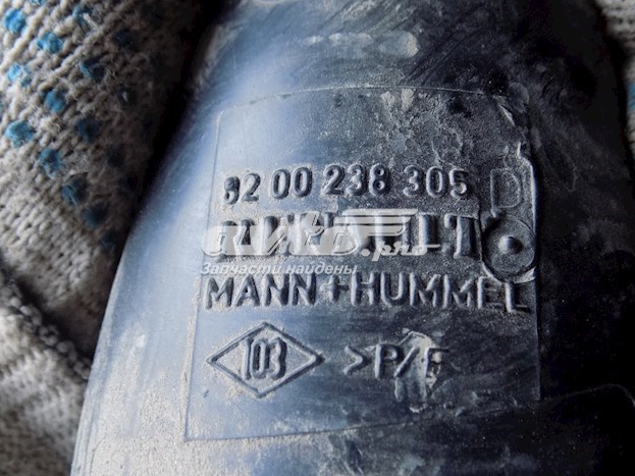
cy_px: 240
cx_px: 317
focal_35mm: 38
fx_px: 697
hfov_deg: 49.0
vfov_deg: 37.7
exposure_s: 1/30
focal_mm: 6.6
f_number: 3.5
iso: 200
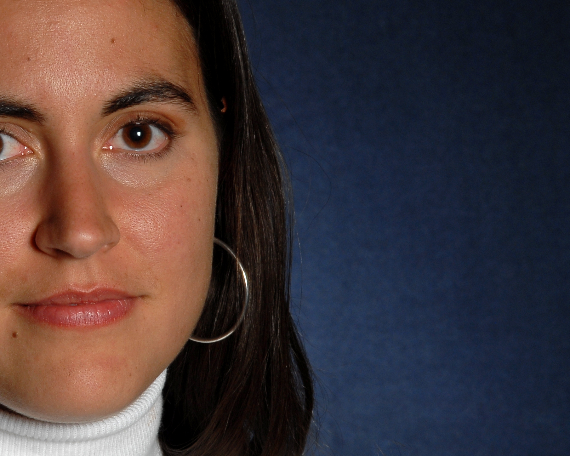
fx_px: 6866
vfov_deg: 3.8
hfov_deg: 4.7
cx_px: 42
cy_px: 222
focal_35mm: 407
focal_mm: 135
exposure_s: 1/125
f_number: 16
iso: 160
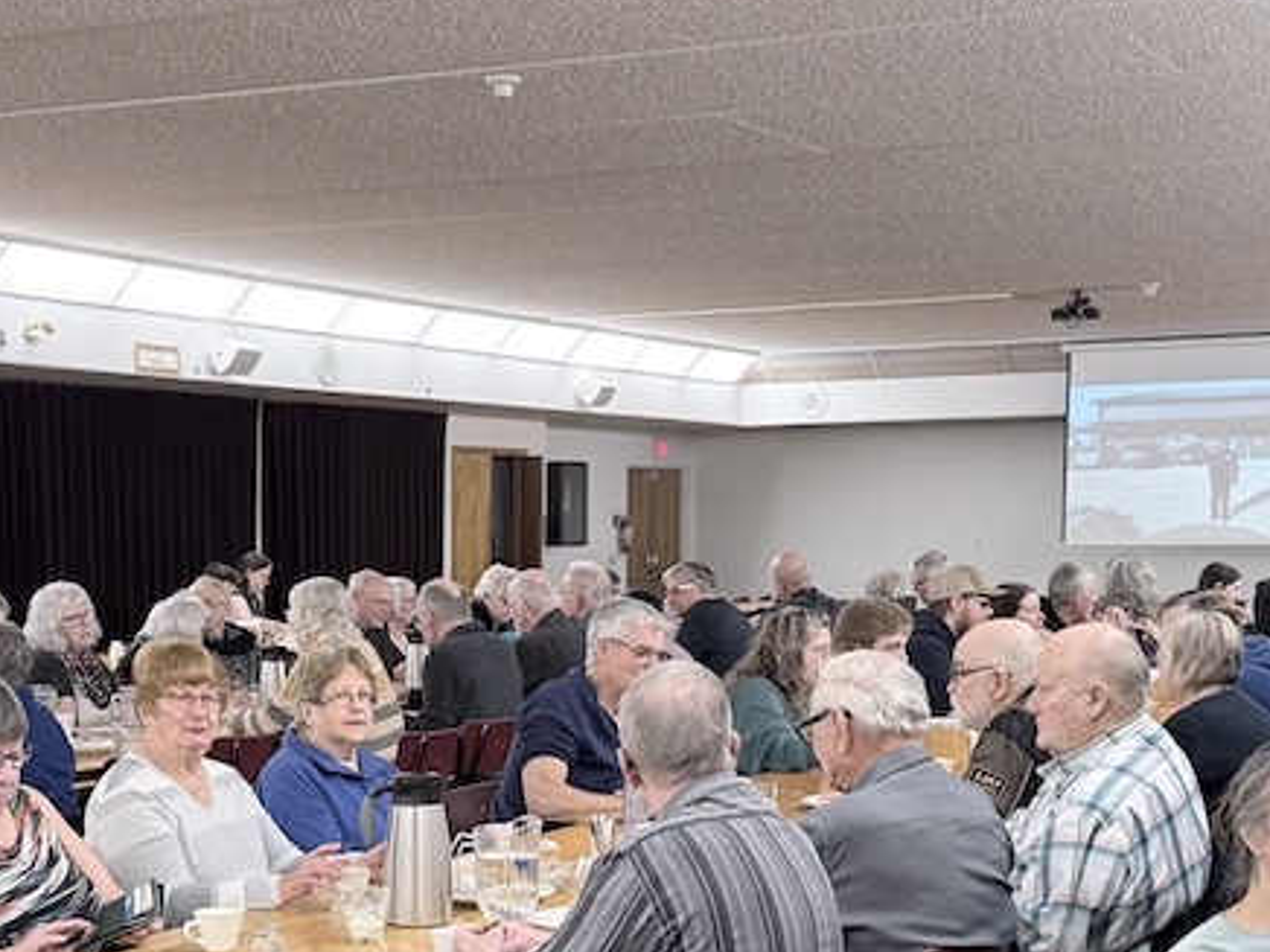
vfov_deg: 21.8
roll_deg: -0.2
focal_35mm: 66
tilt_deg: -7.5
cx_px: 527
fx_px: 2421
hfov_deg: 29.3
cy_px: 824
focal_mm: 6.76
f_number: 1.78
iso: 125
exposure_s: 1/60
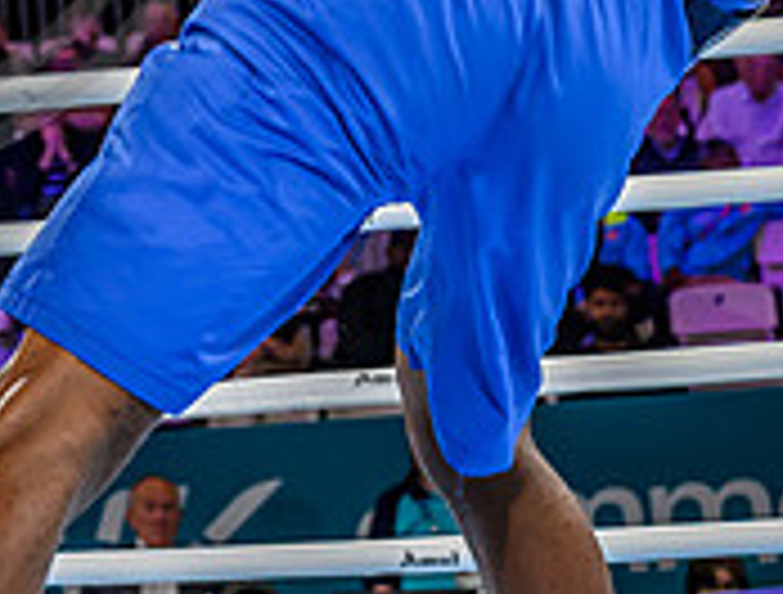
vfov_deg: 9.6
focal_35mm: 152
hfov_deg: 12.7
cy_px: -298
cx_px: -128
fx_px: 3452
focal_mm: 39
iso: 2000
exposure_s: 1/1600
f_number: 3.2
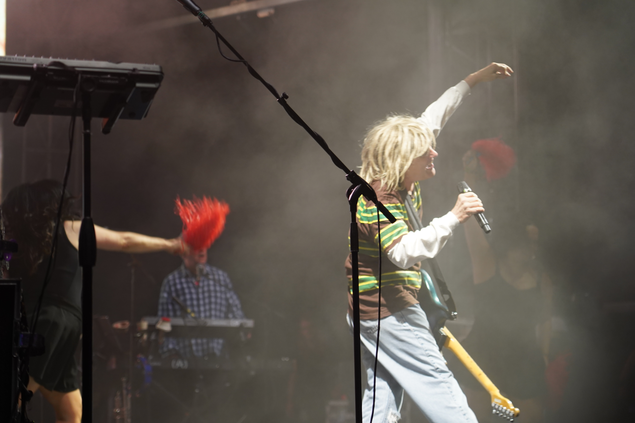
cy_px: 212
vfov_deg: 13.0
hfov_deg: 19.5
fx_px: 1852
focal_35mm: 105
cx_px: 318
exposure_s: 1/160
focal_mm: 105
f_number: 4
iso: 1000
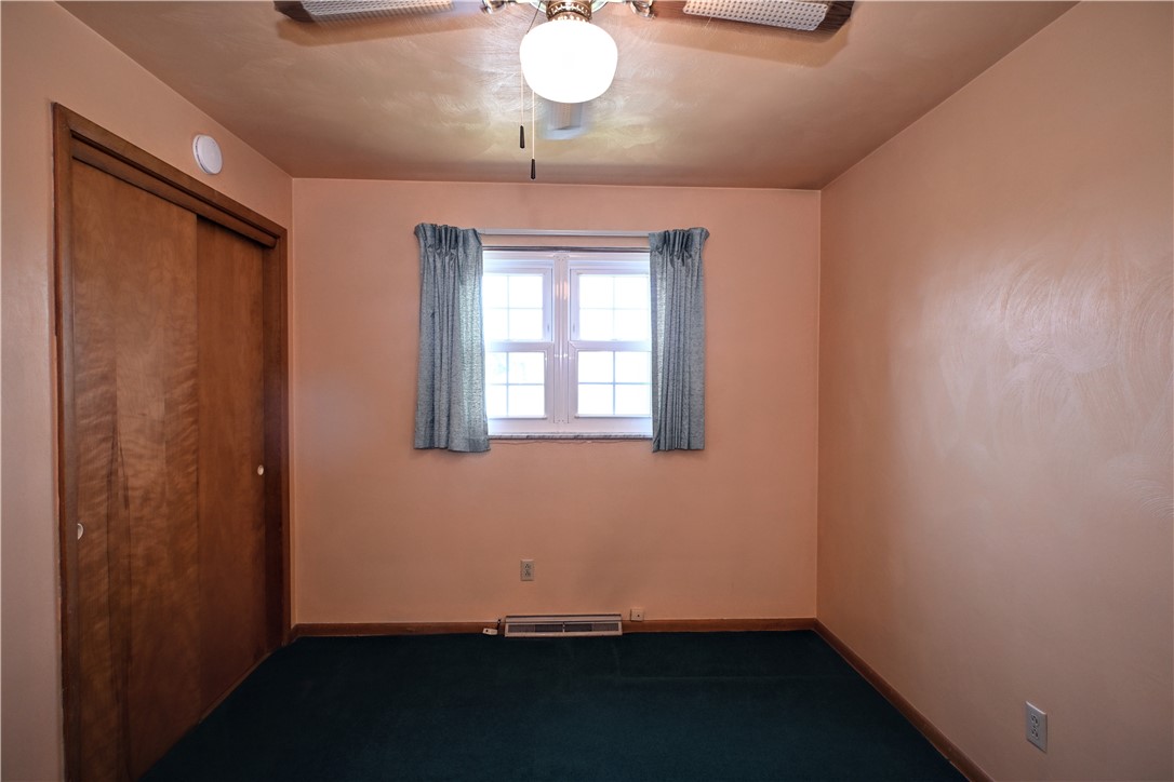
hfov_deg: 90.0
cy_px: 391
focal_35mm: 18
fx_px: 587
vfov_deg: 67.4
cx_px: 587
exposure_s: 1/60
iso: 500
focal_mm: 12
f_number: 4
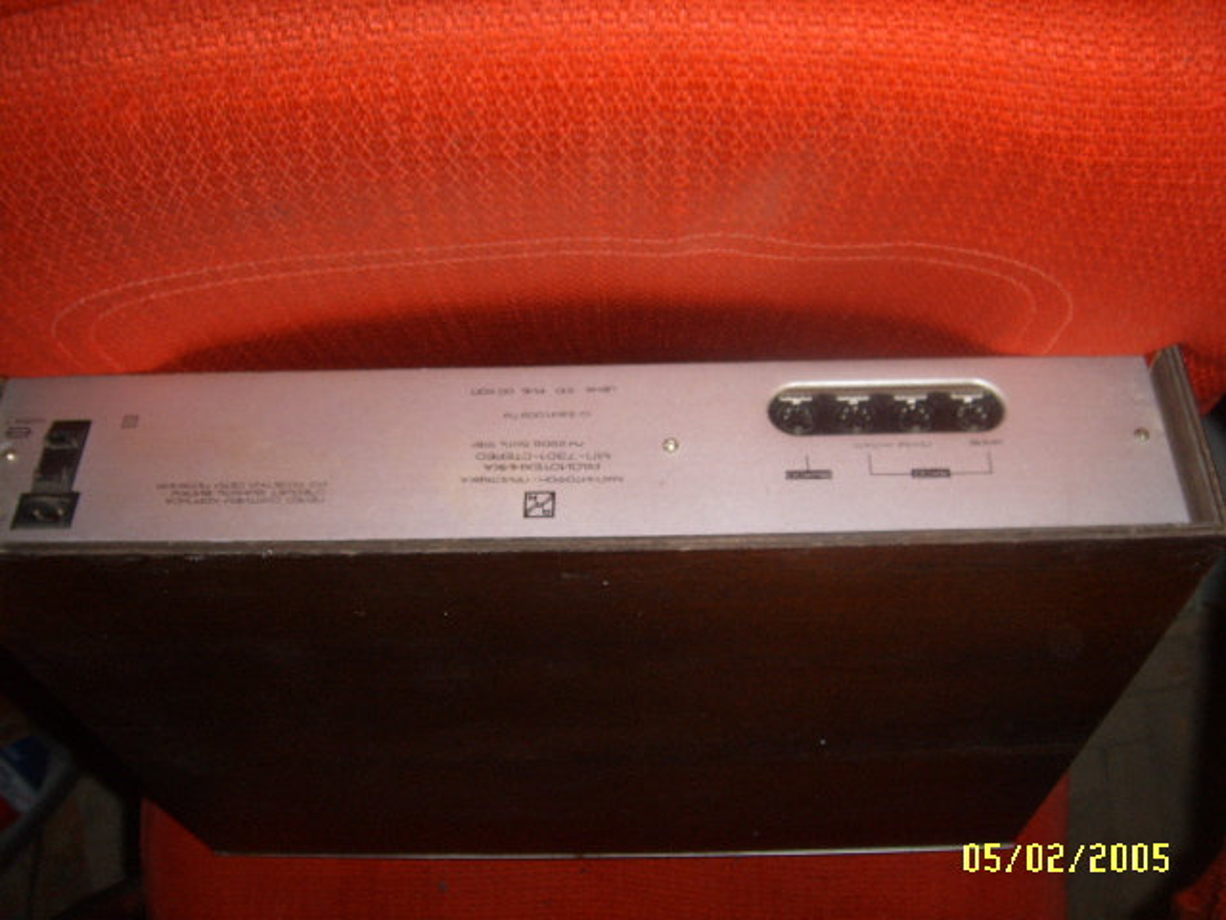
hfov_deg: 52.6
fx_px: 1240
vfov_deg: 40.7
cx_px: 613
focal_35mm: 35
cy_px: 460
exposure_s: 1/30
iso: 69
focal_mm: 5.8
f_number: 5.8
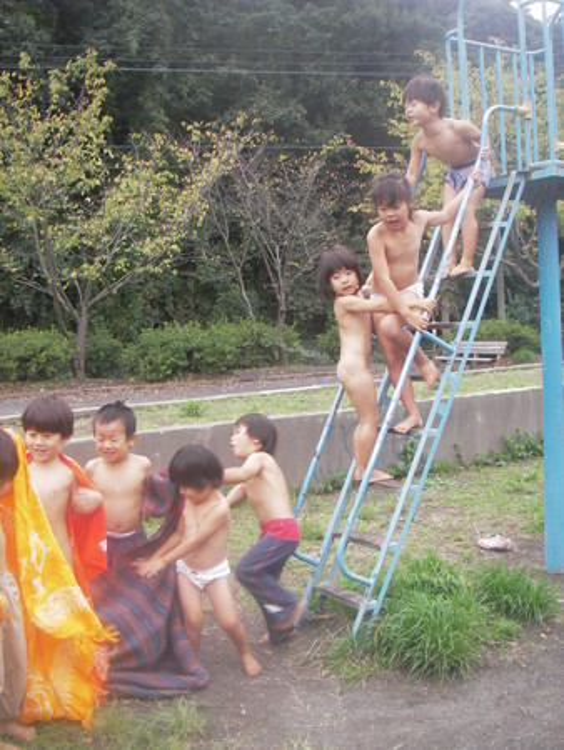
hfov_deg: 37.8
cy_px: 375
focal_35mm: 38
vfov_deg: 49.0
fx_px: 825
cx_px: 282
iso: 50
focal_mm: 6.3
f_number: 3.3
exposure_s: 1/40
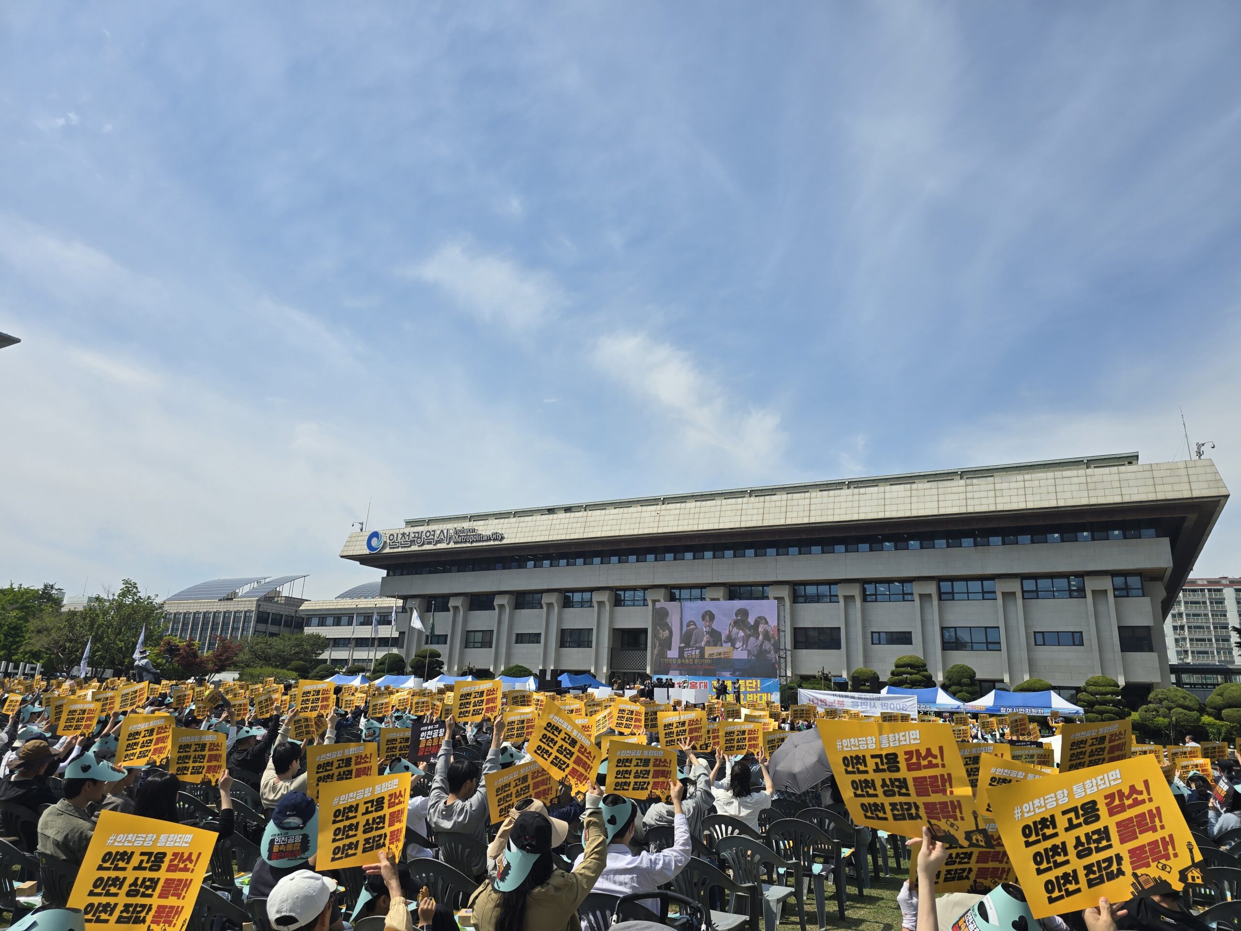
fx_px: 825
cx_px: 620
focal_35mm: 23
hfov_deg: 73.9
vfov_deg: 58.9
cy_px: 466
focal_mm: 6.3
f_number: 1.7
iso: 12
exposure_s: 1/1135
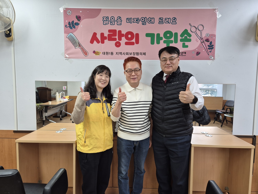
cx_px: 129
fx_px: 171
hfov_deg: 73.9
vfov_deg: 58.9
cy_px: 97
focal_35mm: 23
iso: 200
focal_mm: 5.4
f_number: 1.8
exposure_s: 1/120
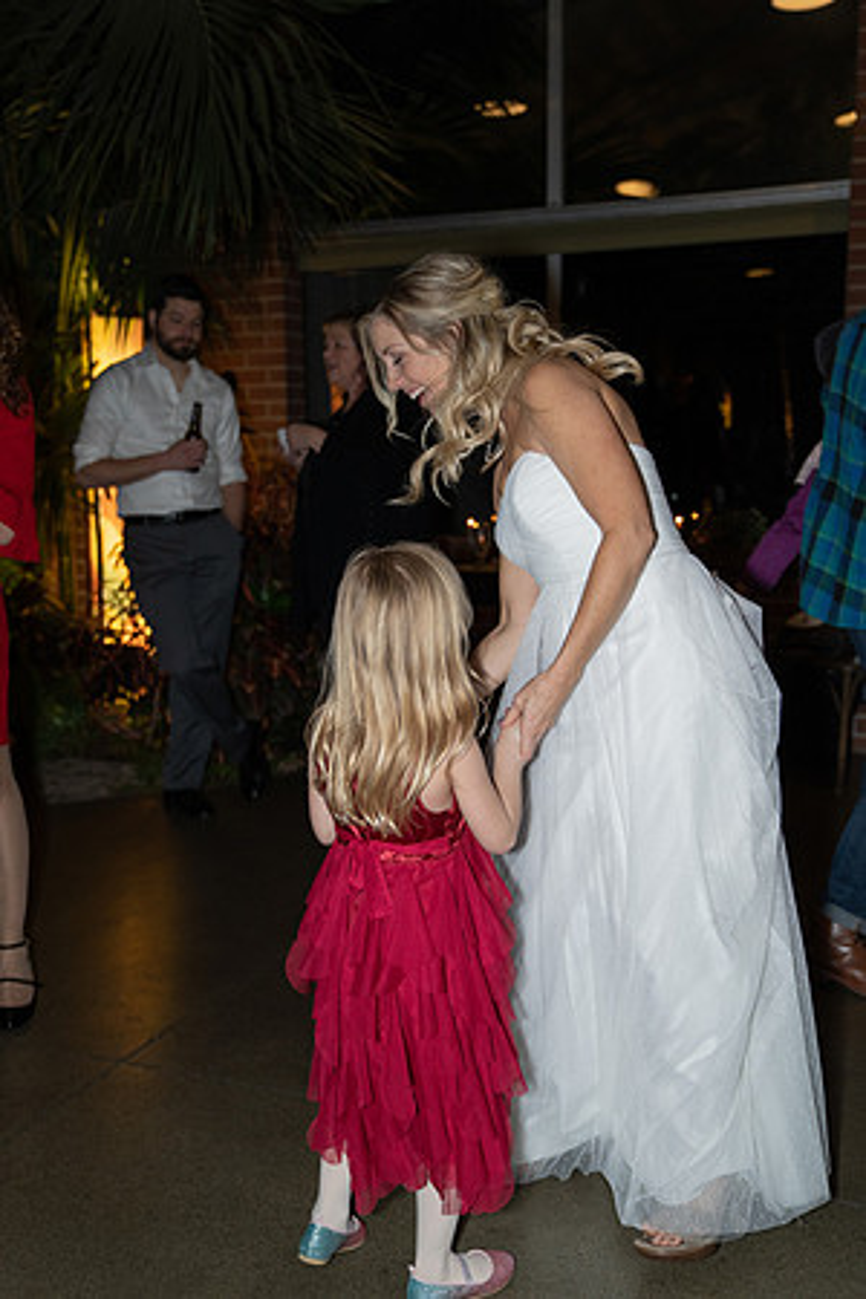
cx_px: 433
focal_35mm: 39
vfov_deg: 49.6
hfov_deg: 34.2
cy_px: 650
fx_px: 1407
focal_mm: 39
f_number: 2.8
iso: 2500
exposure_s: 1/250
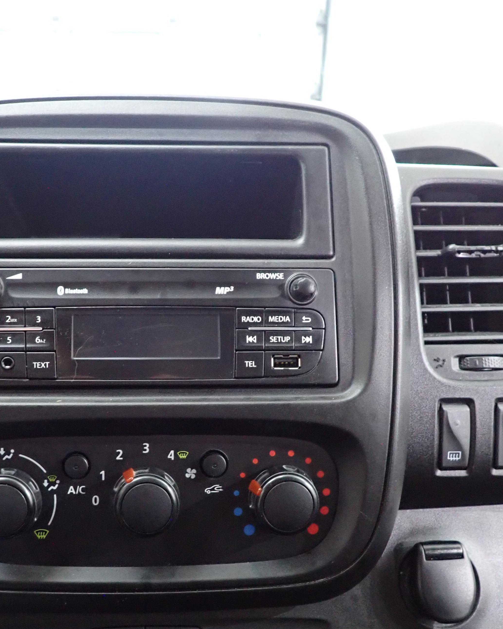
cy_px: 348
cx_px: 155
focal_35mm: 38
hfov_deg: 38.6
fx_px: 707
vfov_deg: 47.9
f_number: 2
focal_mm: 4.5
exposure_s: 1/25
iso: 800
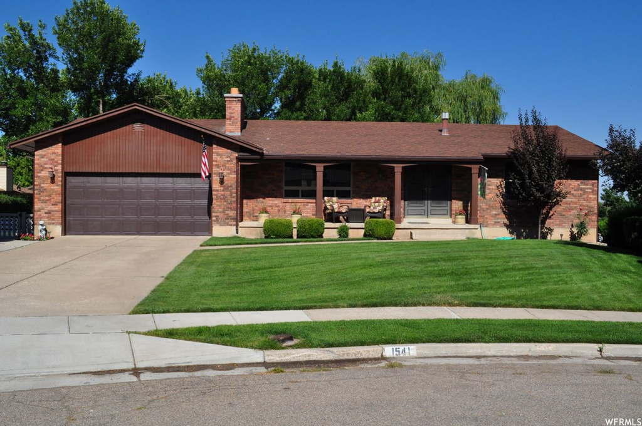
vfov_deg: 39.9
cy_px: 213
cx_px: 321
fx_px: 588
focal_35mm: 33
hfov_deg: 57.3
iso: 200
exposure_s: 1/320
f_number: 10
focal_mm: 22
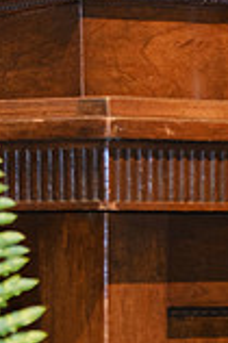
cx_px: -29
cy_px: -239
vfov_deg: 4.7
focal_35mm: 435
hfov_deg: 3.1
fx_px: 4141
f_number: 2.8
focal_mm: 55
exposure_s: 1/110
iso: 1600
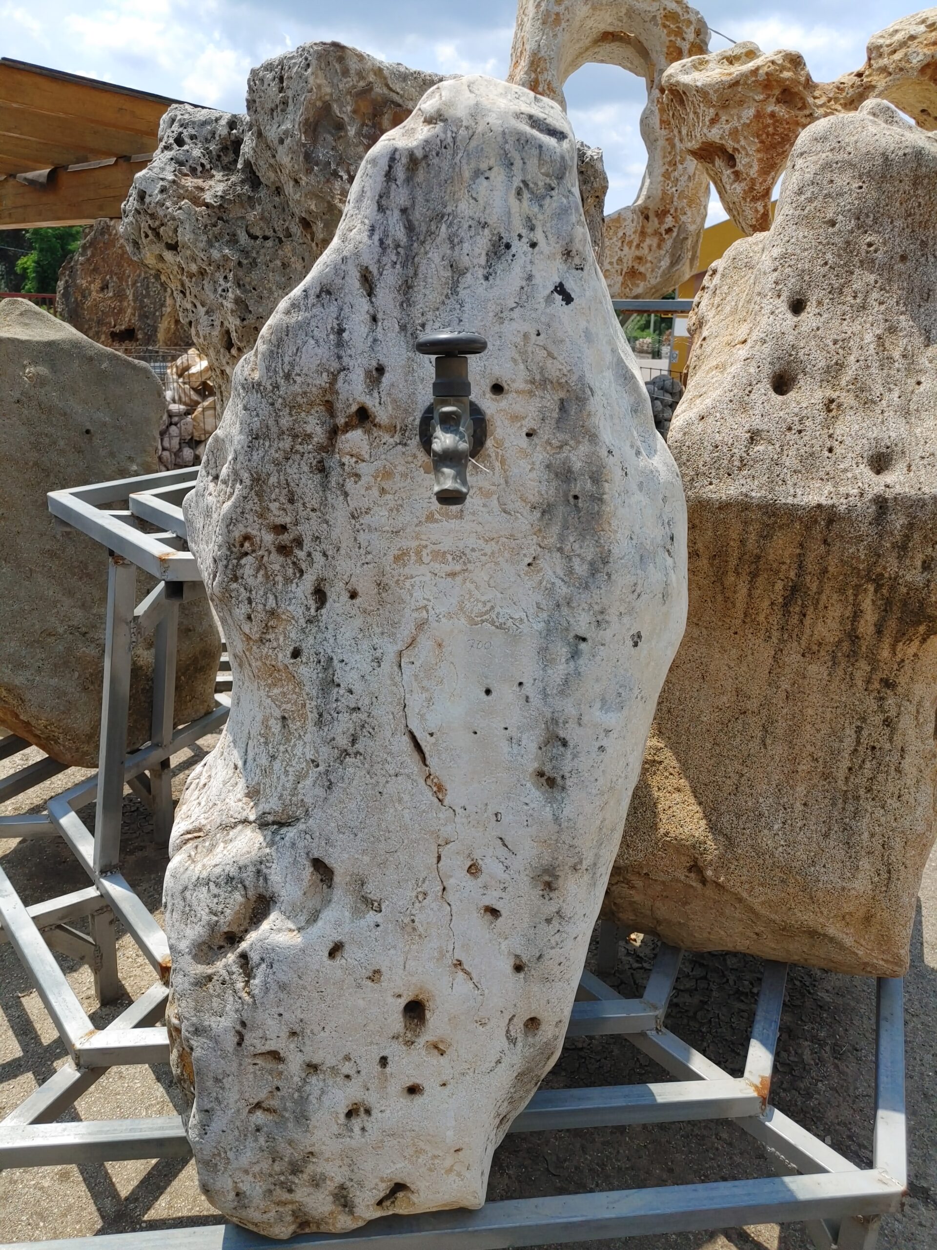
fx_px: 938
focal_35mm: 26
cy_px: 625
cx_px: 468
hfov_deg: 53.1
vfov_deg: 67.3
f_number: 1.8
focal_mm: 4.81
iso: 50
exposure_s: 1/1818
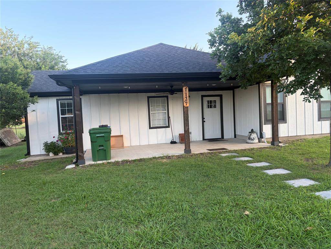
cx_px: 166
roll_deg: +3.2
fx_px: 249
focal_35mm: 26
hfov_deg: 67.3
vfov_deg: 53.1
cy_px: 124
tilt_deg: -3.9
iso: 80
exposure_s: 1/209
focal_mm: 5.96
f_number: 1.6
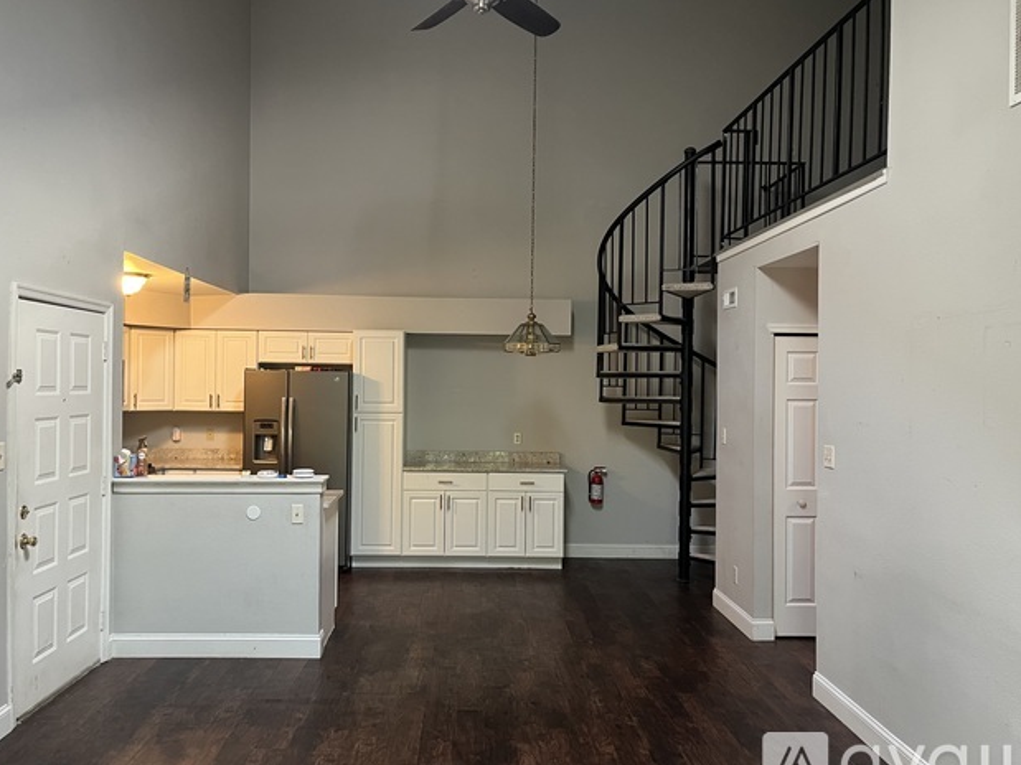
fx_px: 826
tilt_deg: -0.7
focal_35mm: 28
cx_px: 479
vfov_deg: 49.7
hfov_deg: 63.4
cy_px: 386
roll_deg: -0.6
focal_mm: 5.1
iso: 250
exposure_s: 1/60
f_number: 1.6
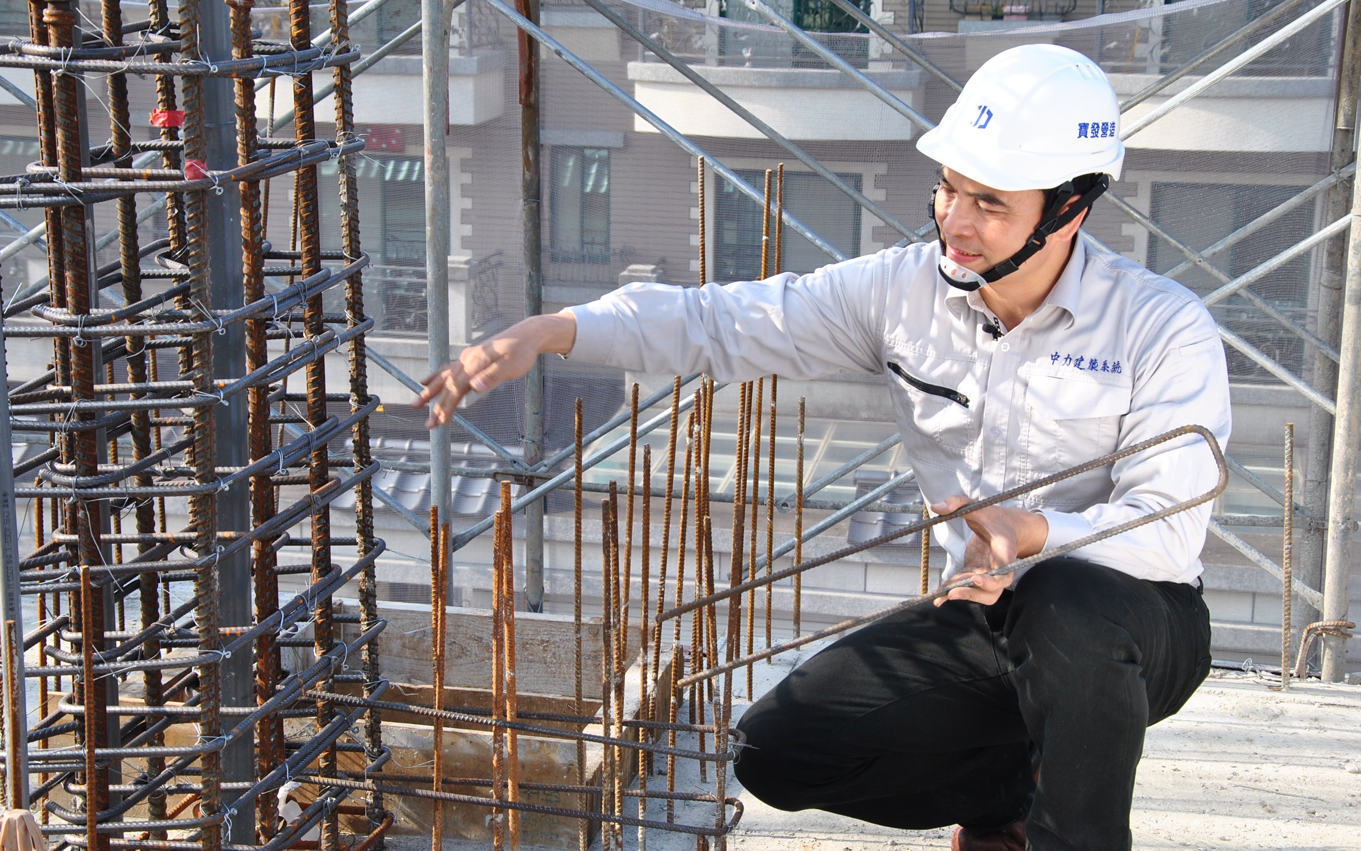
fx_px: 2411
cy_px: 431
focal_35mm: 65
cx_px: 683
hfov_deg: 31.5
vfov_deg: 20.0
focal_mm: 42
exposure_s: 1/125
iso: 200
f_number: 9
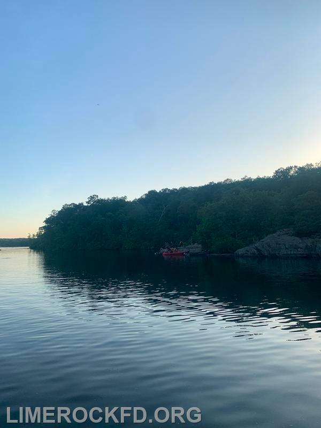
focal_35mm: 26
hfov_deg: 53.1
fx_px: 321
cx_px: 160
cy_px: 214
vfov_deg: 67.3
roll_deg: +1.7
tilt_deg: +5.8
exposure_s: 1/822
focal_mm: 4.25
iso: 25
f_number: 1.8
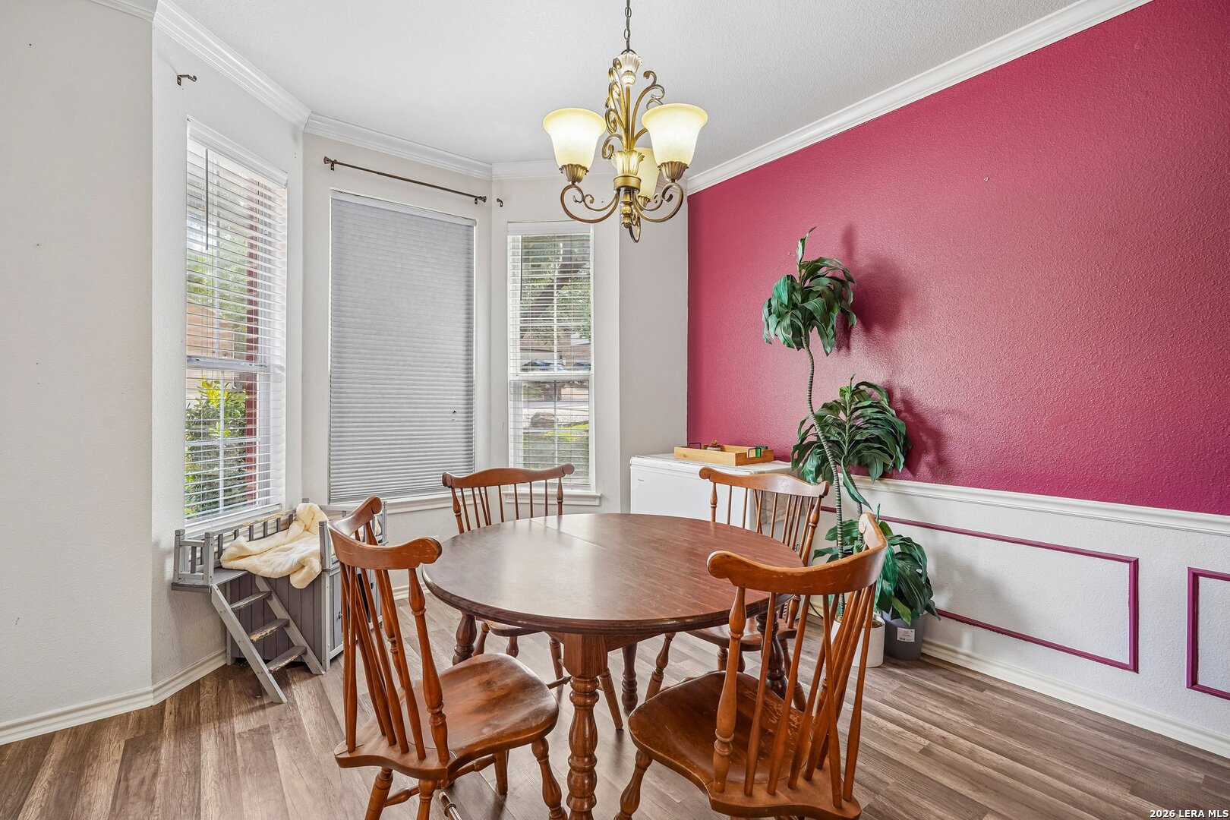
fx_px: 547
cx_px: 615
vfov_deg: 73.7
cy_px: 410
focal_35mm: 16
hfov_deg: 96.7
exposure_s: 1/30
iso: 400
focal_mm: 16
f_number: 8
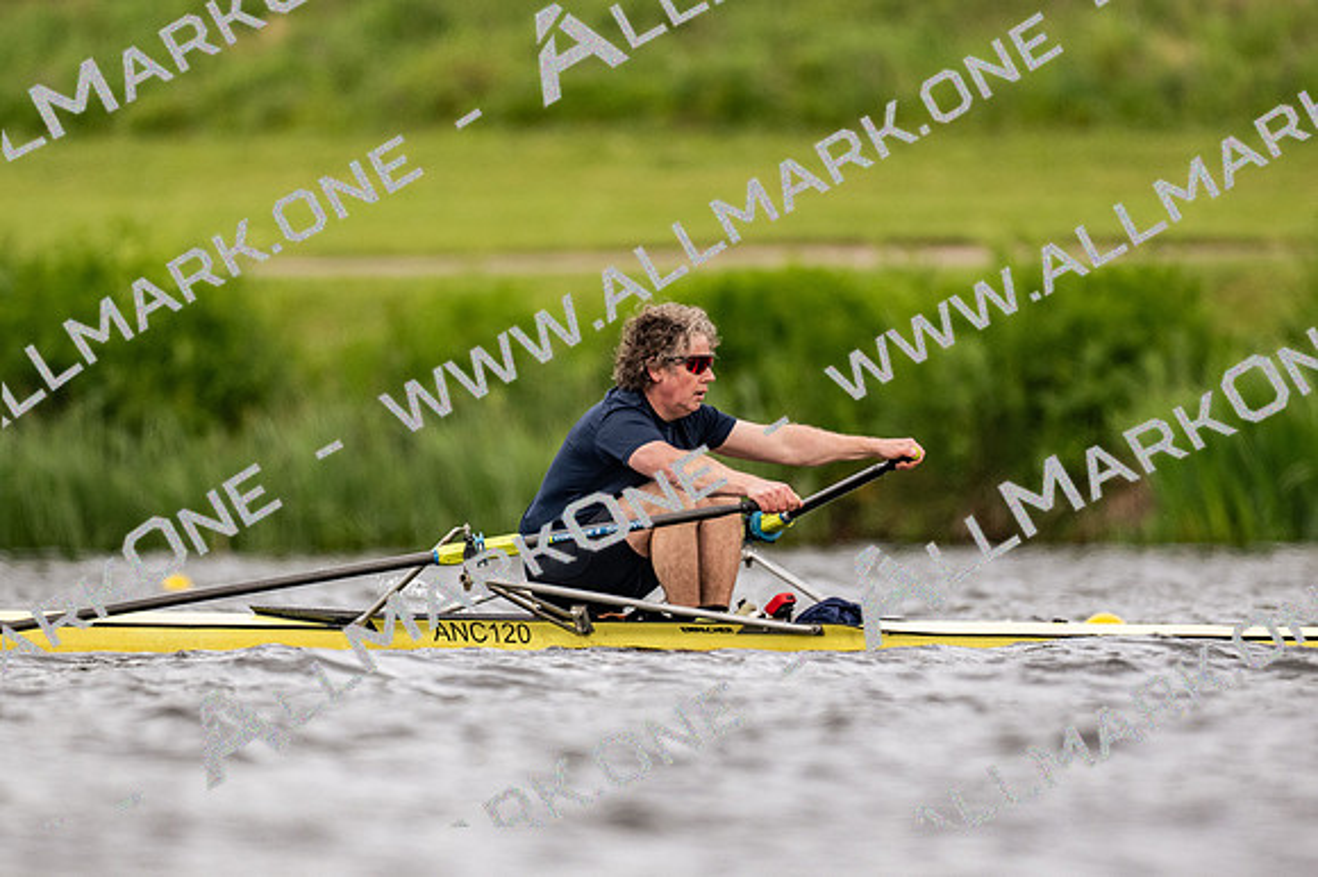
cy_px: 438
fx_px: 32930
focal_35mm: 900
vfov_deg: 1.5
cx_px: 659
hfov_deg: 2.3
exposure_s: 1/2500
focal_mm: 600
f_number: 4
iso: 800
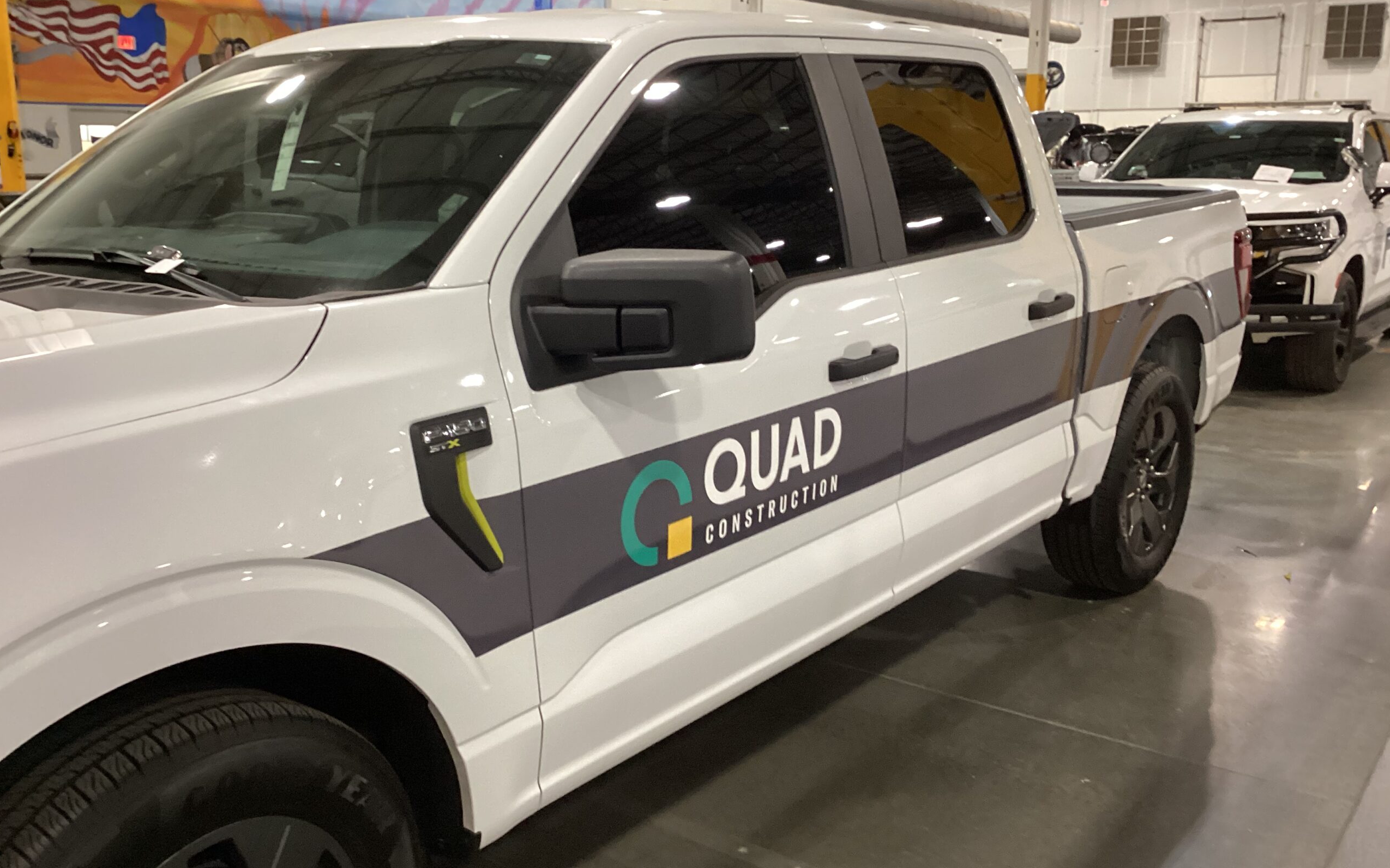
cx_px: 695
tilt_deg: -13.7
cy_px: 433
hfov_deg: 58.1
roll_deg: +0.7
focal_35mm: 33
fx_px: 1250
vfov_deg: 38.3
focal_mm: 3.3
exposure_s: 1/33
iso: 250
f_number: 2.4
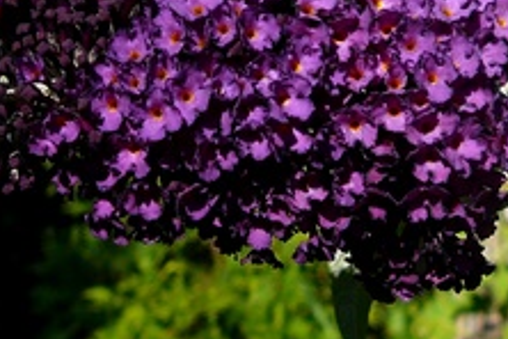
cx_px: 121
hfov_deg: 27.6
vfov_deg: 18.7
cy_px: 60
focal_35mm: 72
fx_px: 1016
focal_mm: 5.2
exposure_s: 1/1000
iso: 80
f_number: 2.8
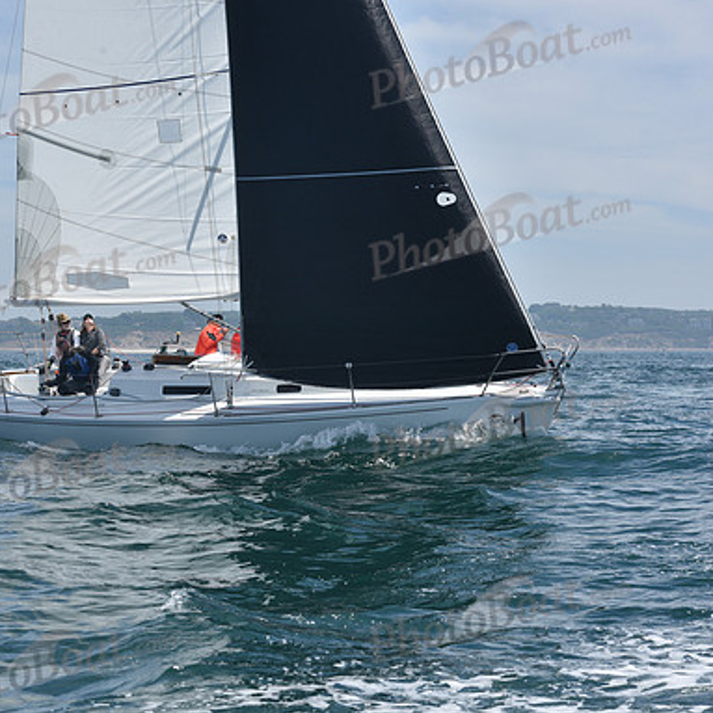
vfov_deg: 19.3
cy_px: 355
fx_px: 2097
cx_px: 274
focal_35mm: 90
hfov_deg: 19.3
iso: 250
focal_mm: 70
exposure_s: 1/800
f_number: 10
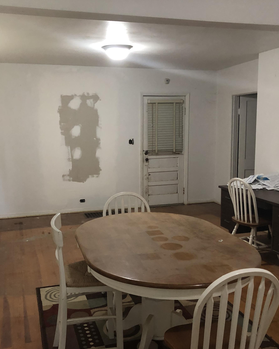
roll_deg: -0.3
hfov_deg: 40.1
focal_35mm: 37
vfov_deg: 49.1
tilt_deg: -9.9
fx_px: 382
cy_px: 175
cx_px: 135
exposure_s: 1/11
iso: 100
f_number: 1.8
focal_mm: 3.99
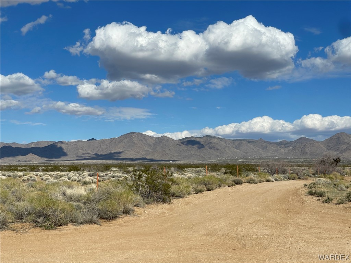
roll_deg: +0.8
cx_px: 176
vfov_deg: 28.0
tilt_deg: +4.6
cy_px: 132
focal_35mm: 52
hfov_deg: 36.8
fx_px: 527
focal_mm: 6
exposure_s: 1/4348
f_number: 2
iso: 25
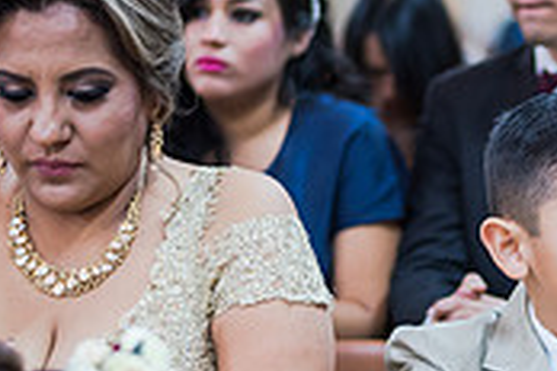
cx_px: 525
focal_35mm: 167
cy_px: 309
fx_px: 2584
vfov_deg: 8.2
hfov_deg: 12.2
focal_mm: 50
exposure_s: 1/125
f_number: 1.8
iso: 1600
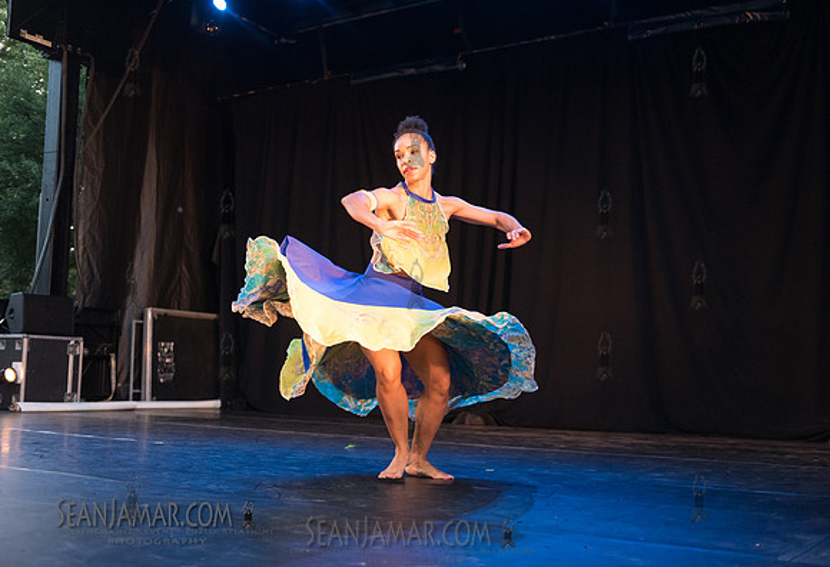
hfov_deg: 47.4
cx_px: 425
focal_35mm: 41
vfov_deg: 33.4
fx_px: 944
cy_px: 284
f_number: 2.8
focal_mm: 40
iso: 4000
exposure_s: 1/400
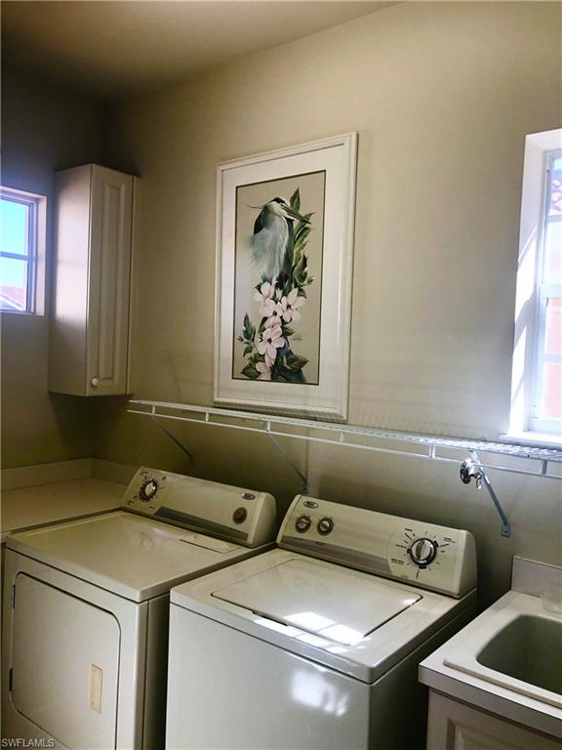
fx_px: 606
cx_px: 281
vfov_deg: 63.4
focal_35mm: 28
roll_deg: -2.0
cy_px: 375
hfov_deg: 49.7
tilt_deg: -2.1
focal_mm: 3.99
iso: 40
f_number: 1.8
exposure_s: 1/120
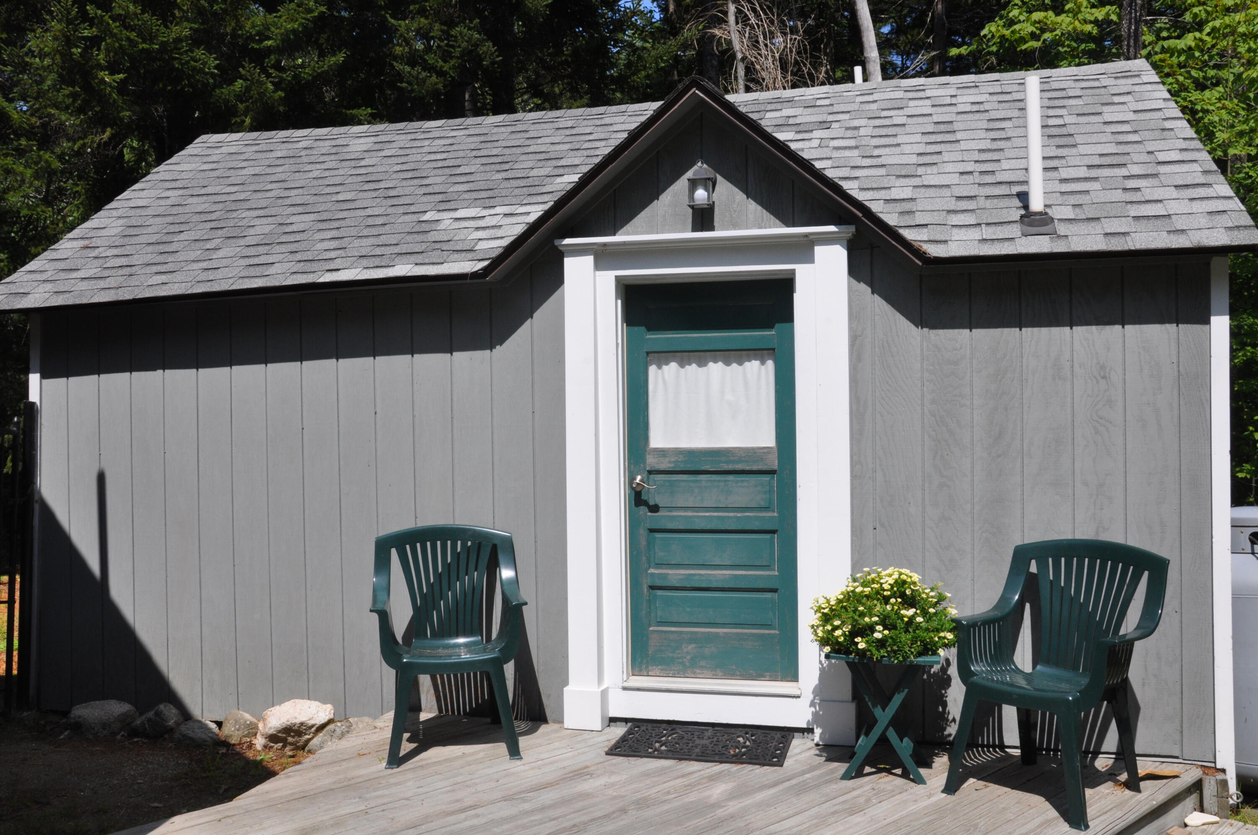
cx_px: 629
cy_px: 418
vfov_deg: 41.6
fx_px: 1099
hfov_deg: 59.6
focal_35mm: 32
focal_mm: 21
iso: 500
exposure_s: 1/320
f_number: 18
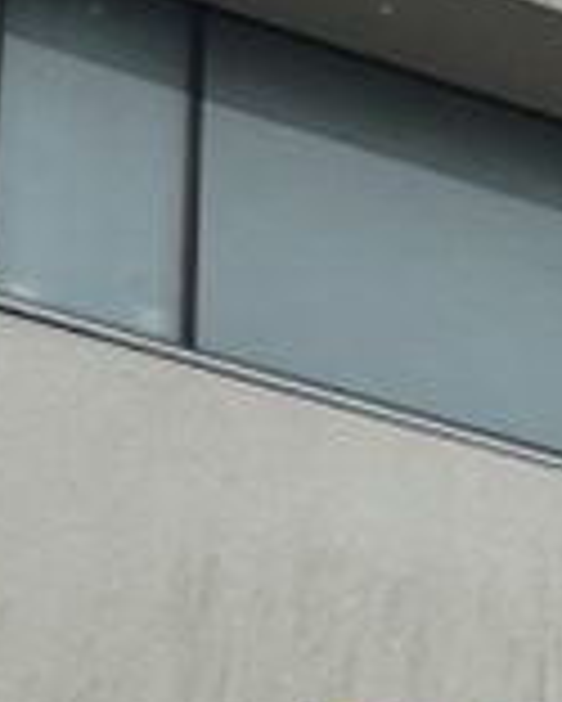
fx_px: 3199
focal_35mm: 154
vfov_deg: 12.5
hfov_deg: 10.0
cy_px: 554
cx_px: 292
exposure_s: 1/2299
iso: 80
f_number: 1.78
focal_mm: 6.86
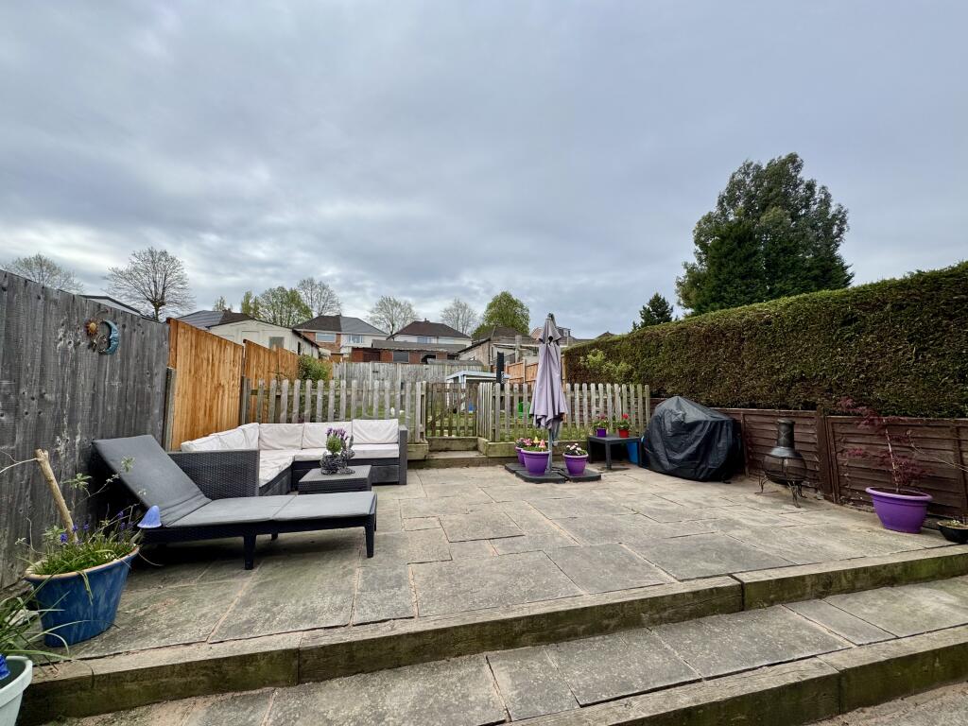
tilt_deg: +5.4
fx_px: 391
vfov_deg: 85.7
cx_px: 484
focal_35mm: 14
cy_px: 363
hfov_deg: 102.1
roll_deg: +0.4
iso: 50
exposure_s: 1/1449
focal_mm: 2.22
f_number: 2.2
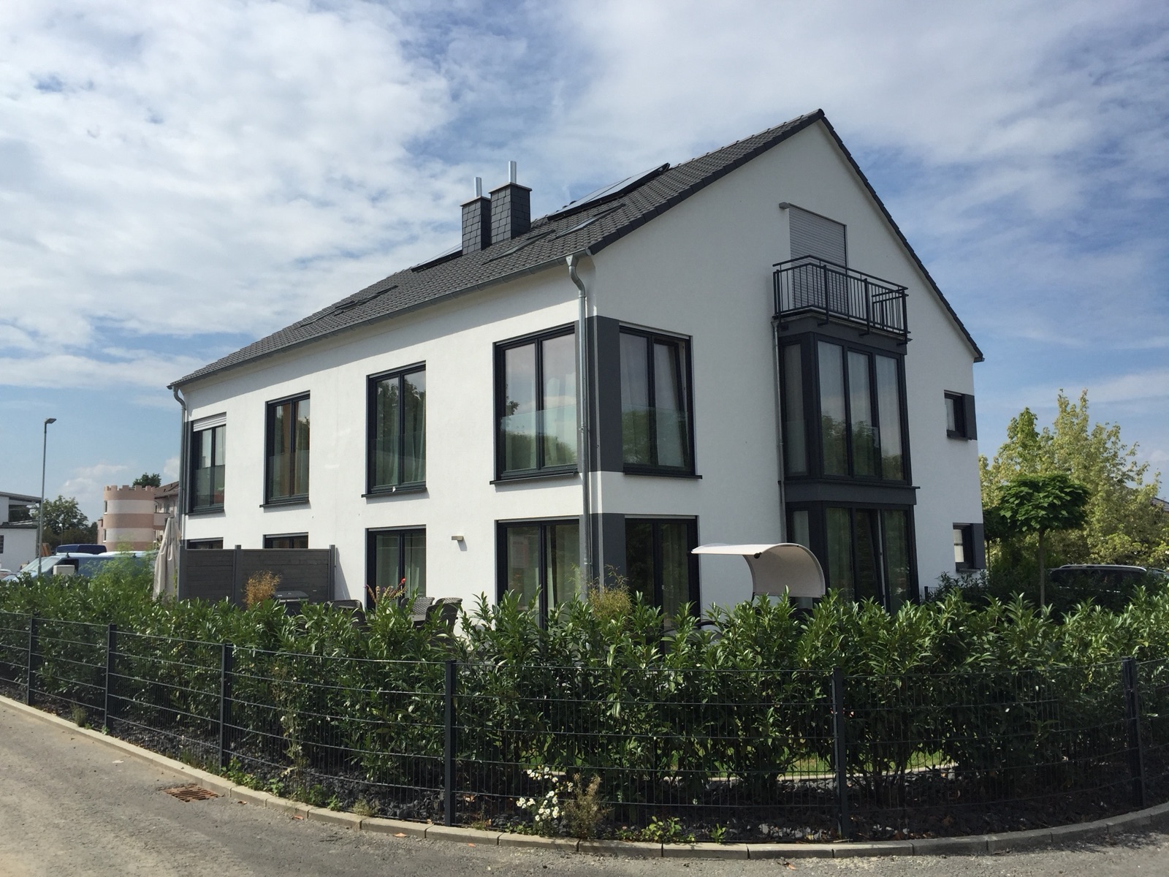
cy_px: 438
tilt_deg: +7.2
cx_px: 584
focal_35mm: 29
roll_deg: -0.3
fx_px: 979
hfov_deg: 61.7
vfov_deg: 48.2
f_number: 2.2
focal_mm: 4.15
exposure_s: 1/3300
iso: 32
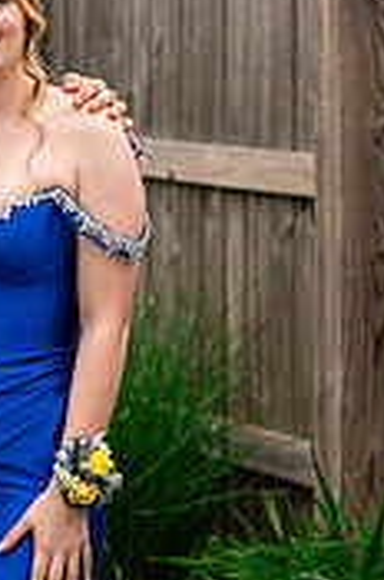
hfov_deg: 6.2
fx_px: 3518
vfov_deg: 9.4
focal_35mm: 219
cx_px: -33
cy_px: 428
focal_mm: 85
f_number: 3.5
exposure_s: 1/1000
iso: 400
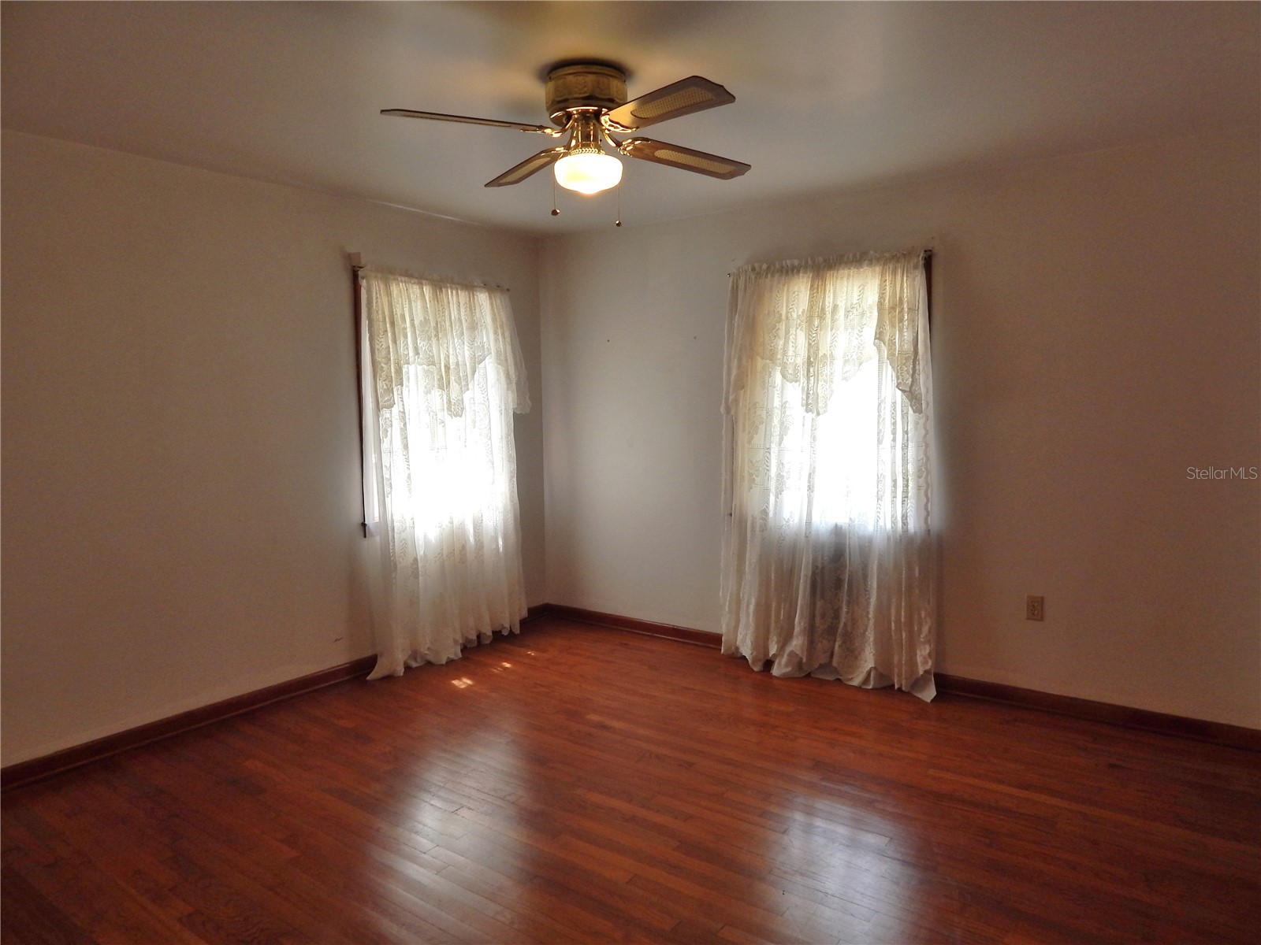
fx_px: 838
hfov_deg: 73.9
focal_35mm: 23
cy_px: 472
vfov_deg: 58.9
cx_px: 630
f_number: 3
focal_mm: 4
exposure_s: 1/60
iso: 125
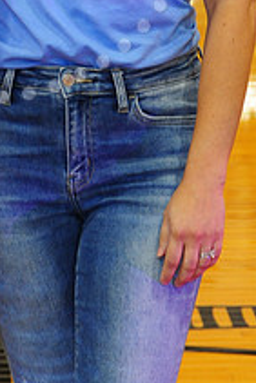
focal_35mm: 206
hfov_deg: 6.7
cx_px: -16
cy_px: -118
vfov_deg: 9.8
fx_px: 2194
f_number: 7.1
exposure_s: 1/60
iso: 2000
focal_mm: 75
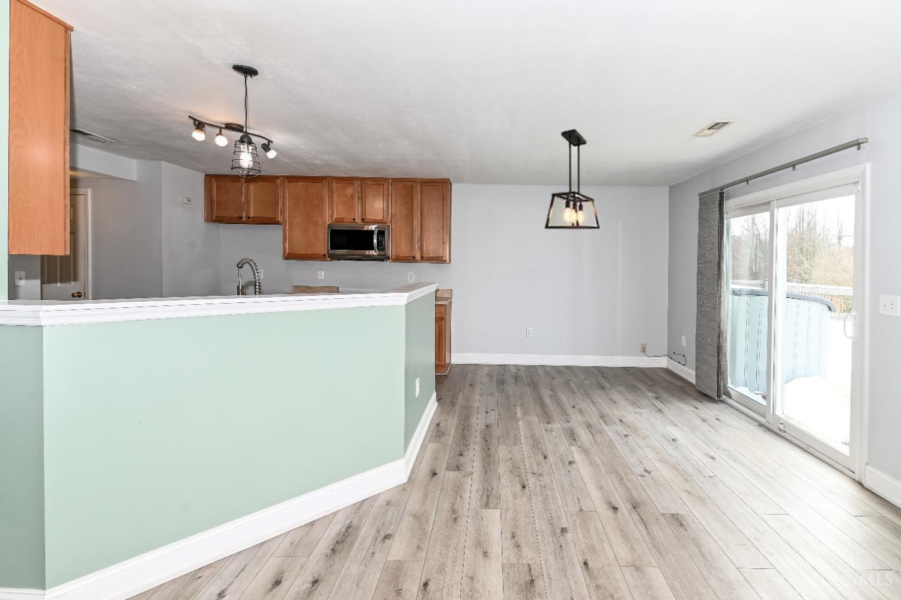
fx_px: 375
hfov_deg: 100.4
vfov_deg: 77.2
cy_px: 300
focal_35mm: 15
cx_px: 450
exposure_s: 1/80
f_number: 8
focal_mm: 15
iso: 400
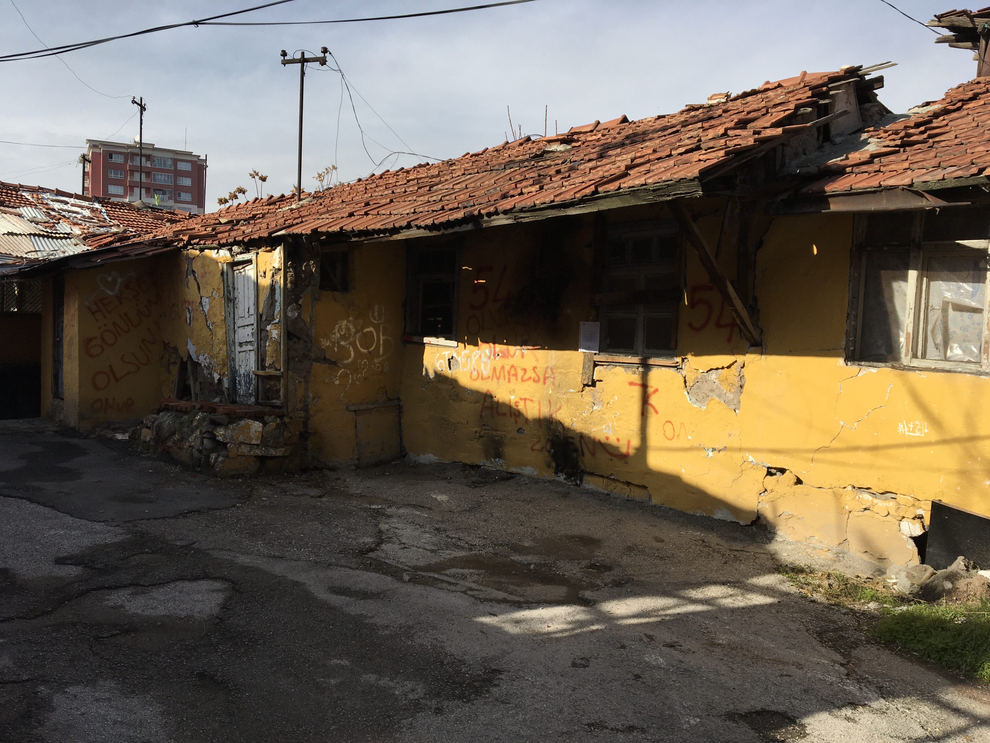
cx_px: 495
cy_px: 372
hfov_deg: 61.7
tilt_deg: -0.5
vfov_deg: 48.2
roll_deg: -1.8
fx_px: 829
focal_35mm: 29
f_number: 2.2
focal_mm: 4.15
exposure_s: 1/1789
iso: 25
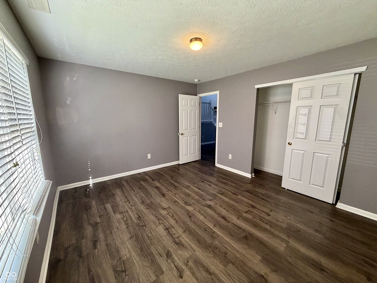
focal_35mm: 14
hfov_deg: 102.1
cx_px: 188
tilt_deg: -10.2
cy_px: 142
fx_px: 152
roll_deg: +0.3
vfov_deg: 85.7
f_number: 2.2
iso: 250
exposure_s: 1/120
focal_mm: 2.22
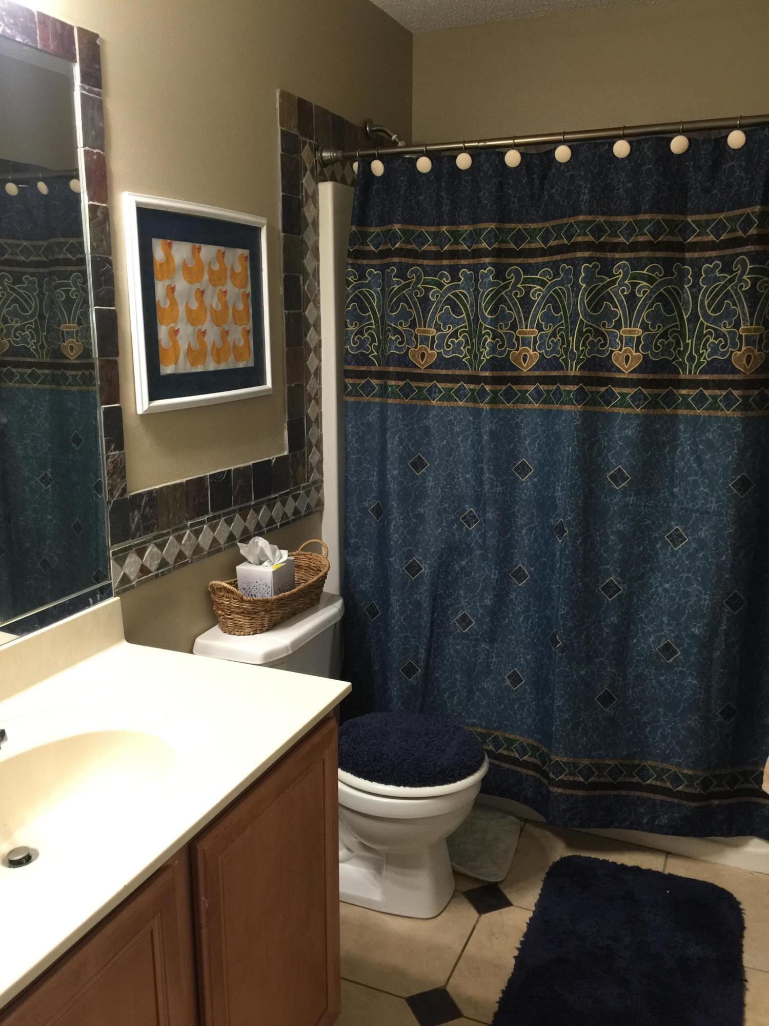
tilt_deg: -12.1
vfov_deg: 61.7
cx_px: 384
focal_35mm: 29
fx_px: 859
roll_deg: +0.9
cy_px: 513
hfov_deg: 48.2
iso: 80
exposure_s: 1/15
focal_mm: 4.15
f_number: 2.2
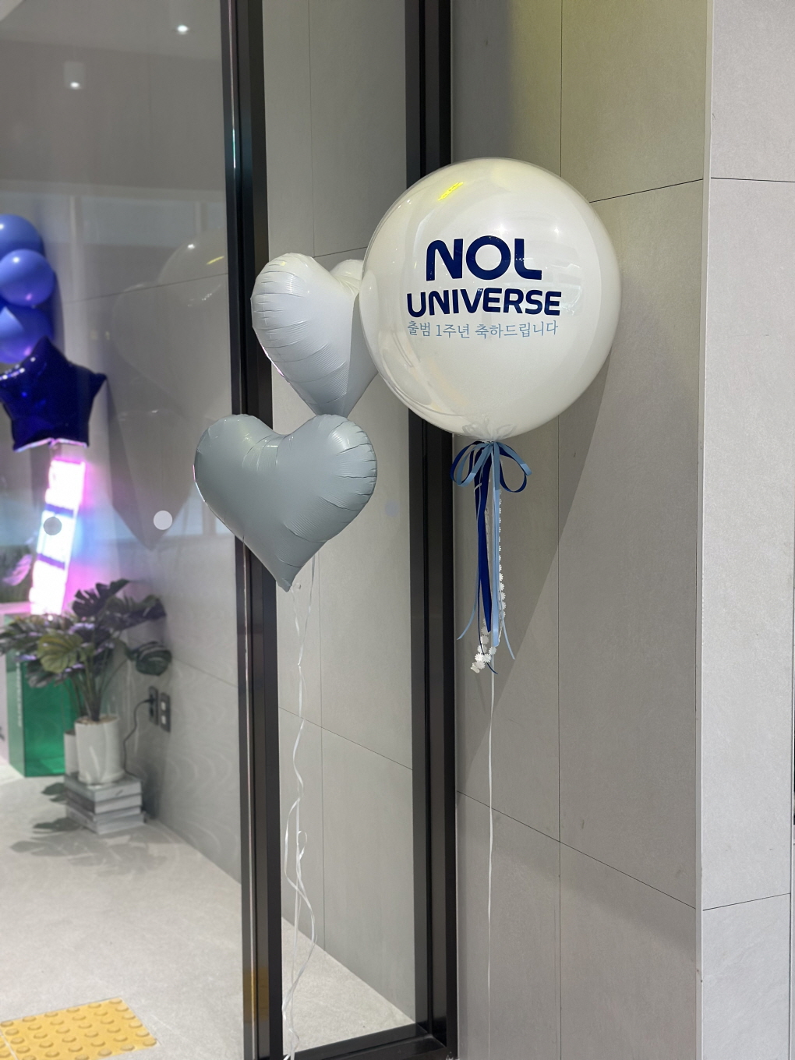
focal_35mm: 48
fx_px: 1470
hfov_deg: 30.3
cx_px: 398
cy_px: 530
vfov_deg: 39.7
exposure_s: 1/60
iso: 125
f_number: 1.78
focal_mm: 6.86
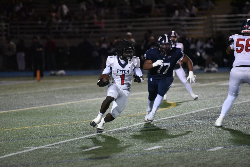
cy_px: 84
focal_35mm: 200
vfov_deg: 6.9
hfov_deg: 10.3
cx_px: 125
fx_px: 1389
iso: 12800
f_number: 2.8
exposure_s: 1/3200
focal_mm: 200
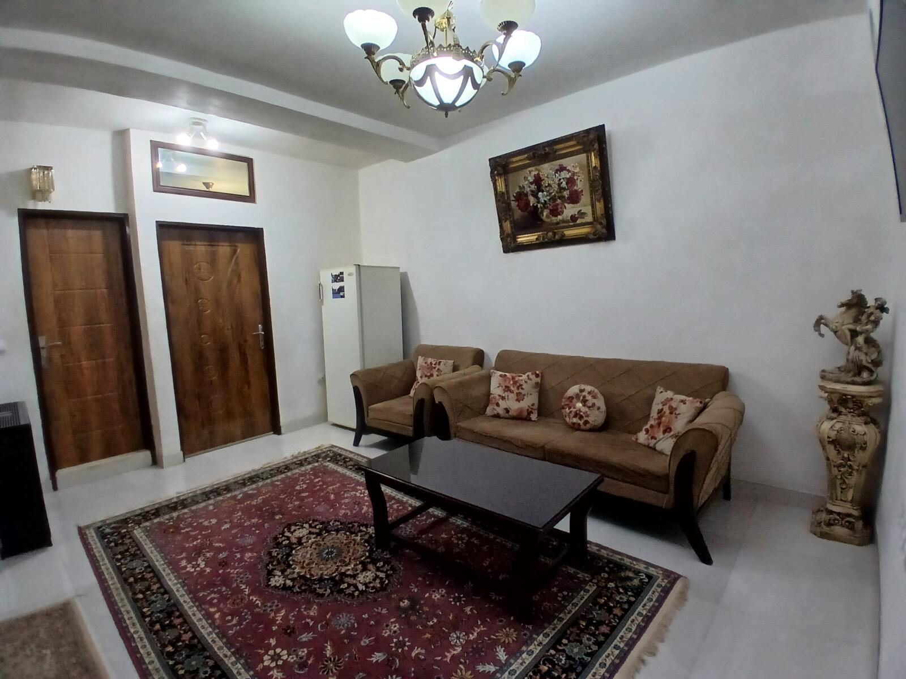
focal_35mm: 17
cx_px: 453
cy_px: 340
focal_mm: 1.4
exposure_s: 1/33.3
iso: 200
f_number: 2.2
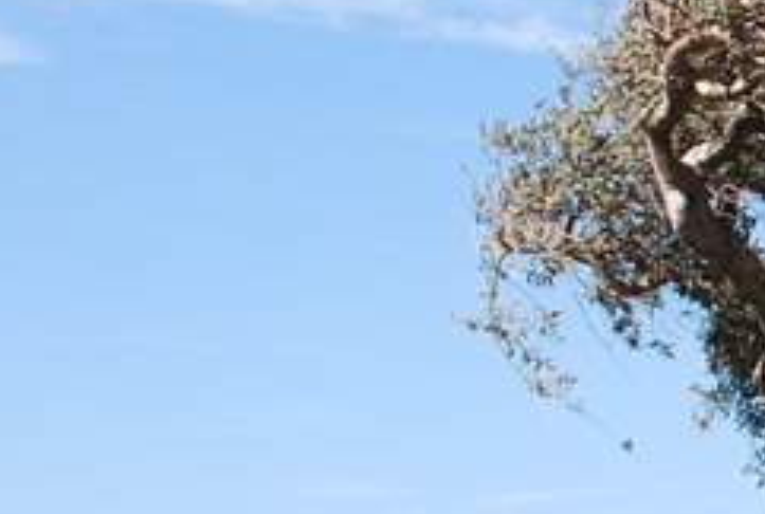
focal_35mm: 140
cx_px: 1543
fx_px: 2982
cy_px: 284
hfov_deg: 12.7
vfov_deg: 9.9
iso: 100
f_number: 8
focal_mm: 22
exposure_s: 1/250
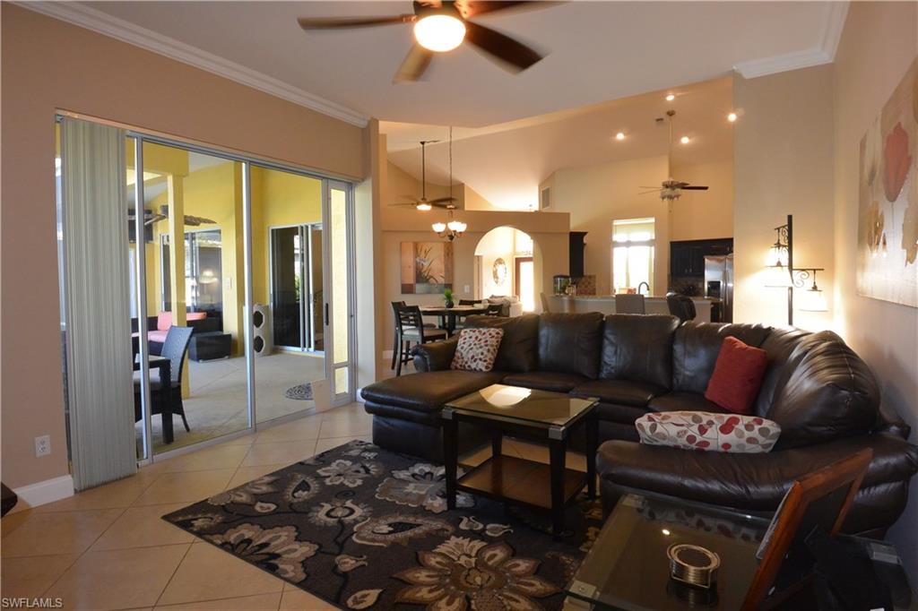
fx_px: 459
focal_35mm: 18
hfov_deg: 90.0
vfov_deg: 67.3
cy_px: 306
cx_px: 459
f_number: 8
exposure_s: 1/15
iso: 560
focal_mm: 6.7
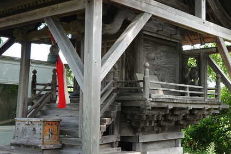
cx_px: 138
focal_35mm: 58
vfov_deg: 23.4
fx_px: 372
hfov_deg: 34.4
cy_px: 64
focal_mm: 9
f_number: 2.8
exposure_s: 1/160
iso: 125
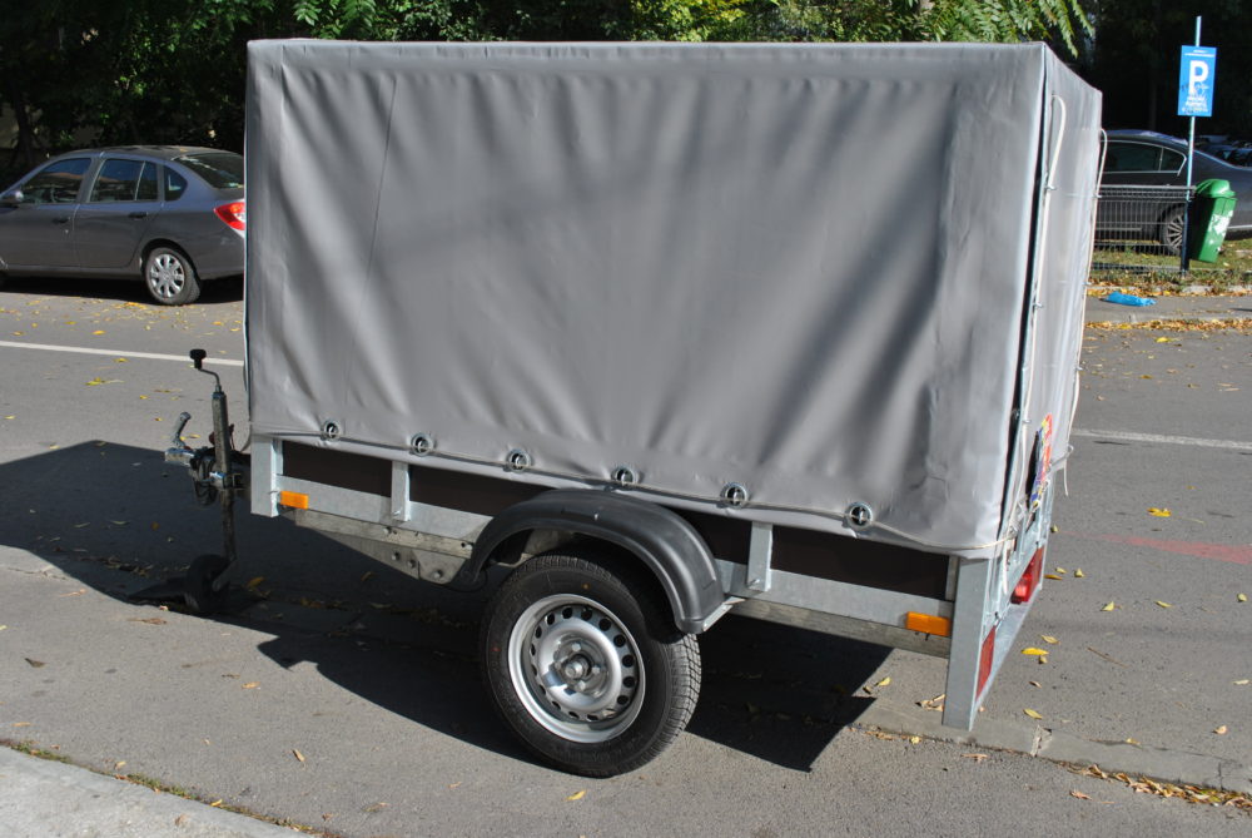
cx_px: 626
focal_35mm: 36
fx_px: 1253
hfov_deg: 53.1
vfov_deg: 37.0
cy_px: 419
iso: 100
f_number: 7.1
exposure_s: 1/200
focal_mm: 24
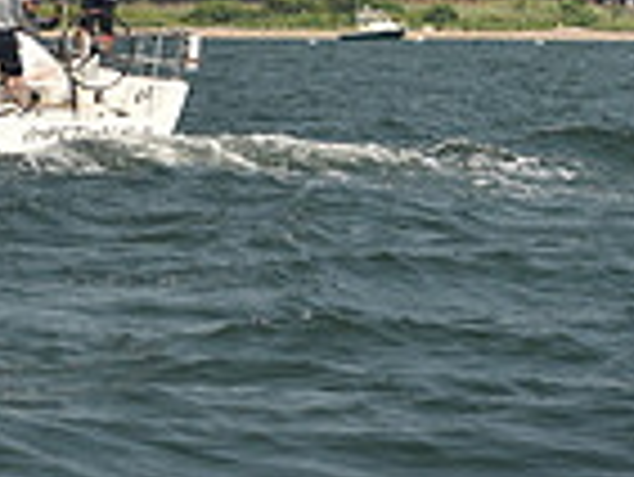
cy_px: -810
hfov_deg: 4.1
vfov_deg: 3.1
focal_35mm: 481
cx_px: -223
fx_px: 8817
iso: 250
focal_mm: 122
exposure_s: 1/640
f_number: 6.3
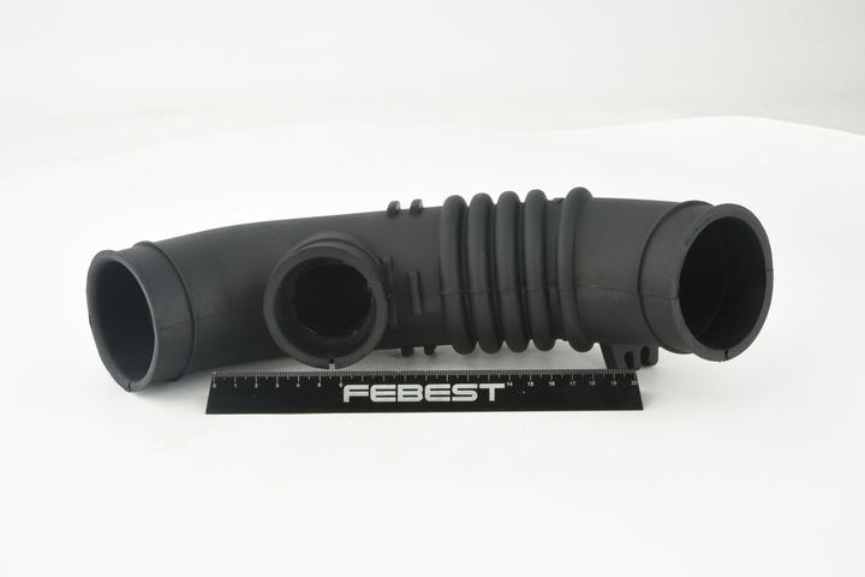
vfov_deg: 22.6
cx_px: 432
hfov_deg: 33.4
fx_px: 1442
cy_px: 288
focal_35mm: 60
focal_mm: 60
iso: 100
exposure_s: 1/2.5
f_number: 36
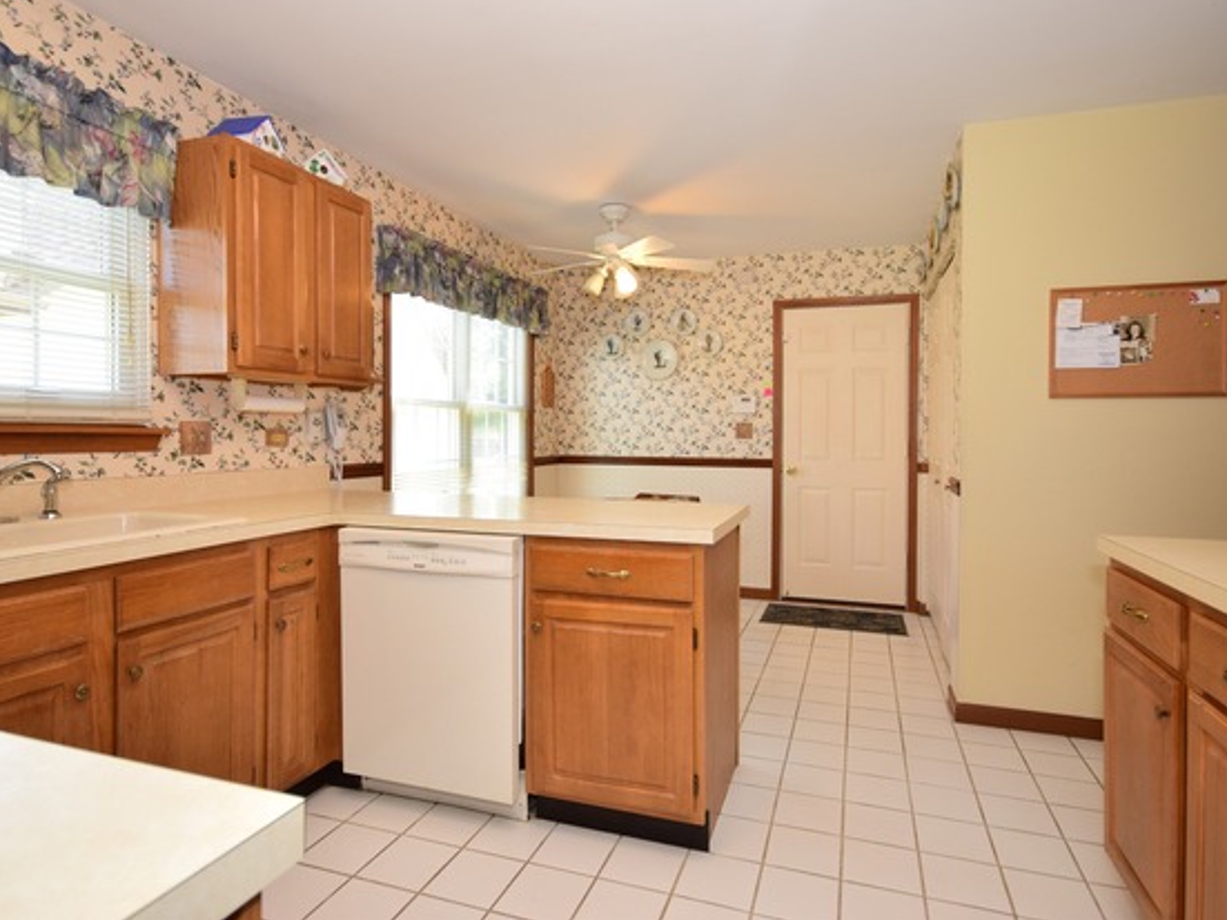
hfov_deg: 83.8
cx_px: 635
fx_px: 683
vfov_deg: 67.9
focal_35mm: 19
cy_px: 447
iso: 640
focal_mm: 11.5
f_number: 6.3
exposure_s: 1/60
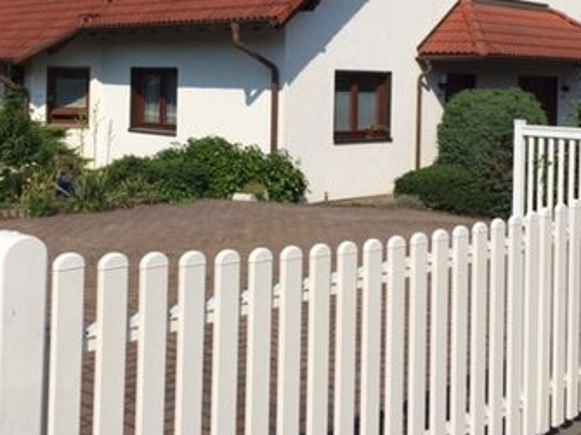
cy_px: 85
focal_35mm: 52
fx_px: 872
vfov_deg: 27.4
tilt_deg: -1.8
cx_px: 276
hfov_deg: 36.8
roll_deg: -0.5
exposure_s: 1/3597
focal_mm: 4.15
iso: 32
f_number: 2.2
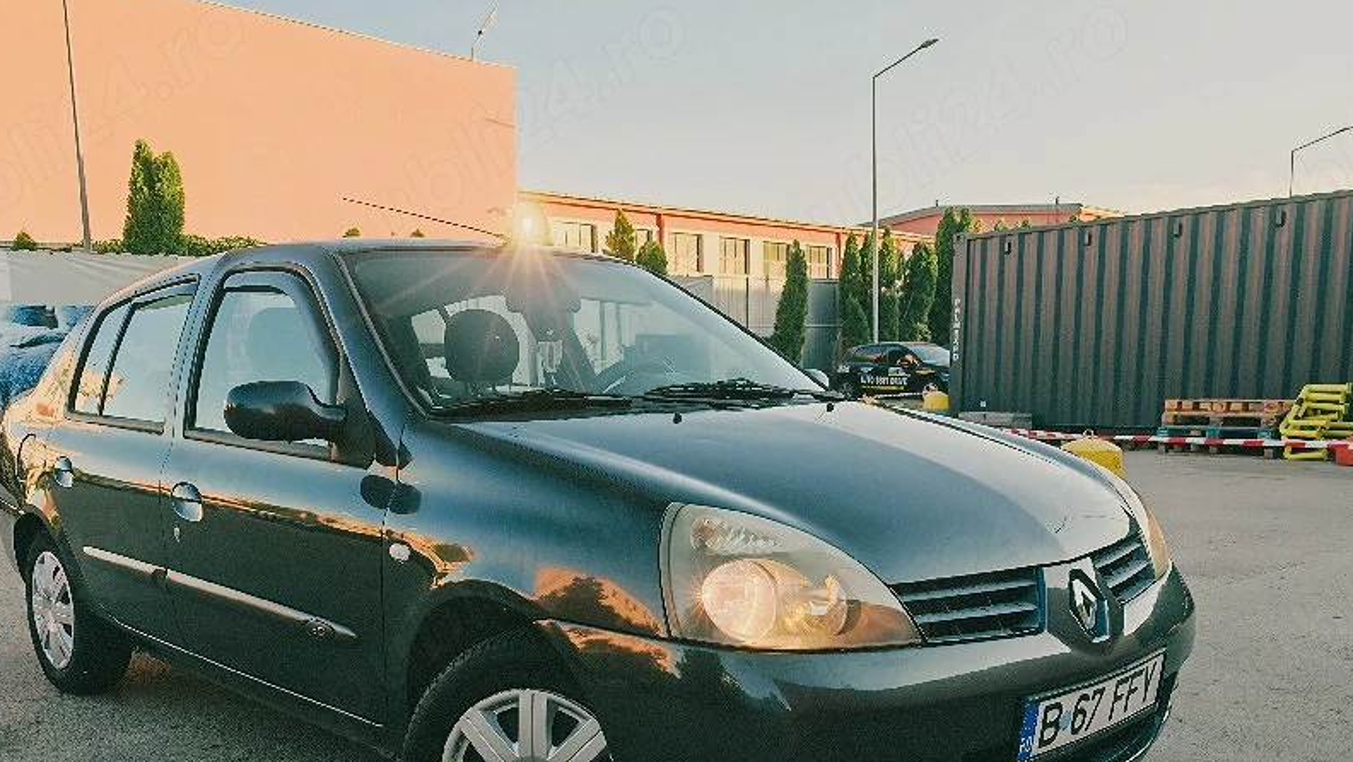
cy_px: 600
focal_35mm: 33
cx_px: 615
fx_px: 1184
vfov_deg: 34.7
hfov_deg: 59.4
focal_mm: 6.83
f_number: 2
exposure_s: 1/2000
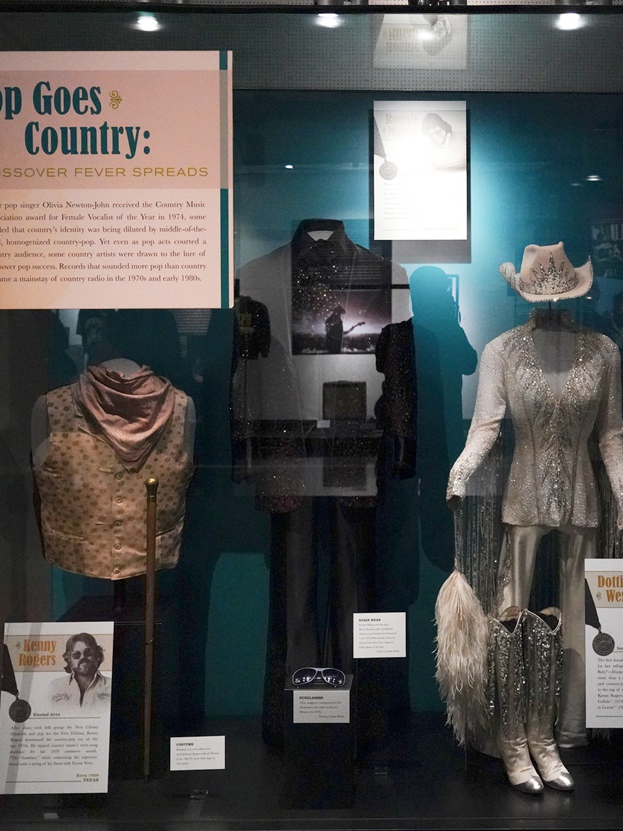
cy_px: 416
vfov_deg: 44.8
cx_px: 506
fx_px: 1008
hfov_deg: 33.3
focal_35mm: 42
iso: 10000
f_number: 4.5
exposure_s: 1/80
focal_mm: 29
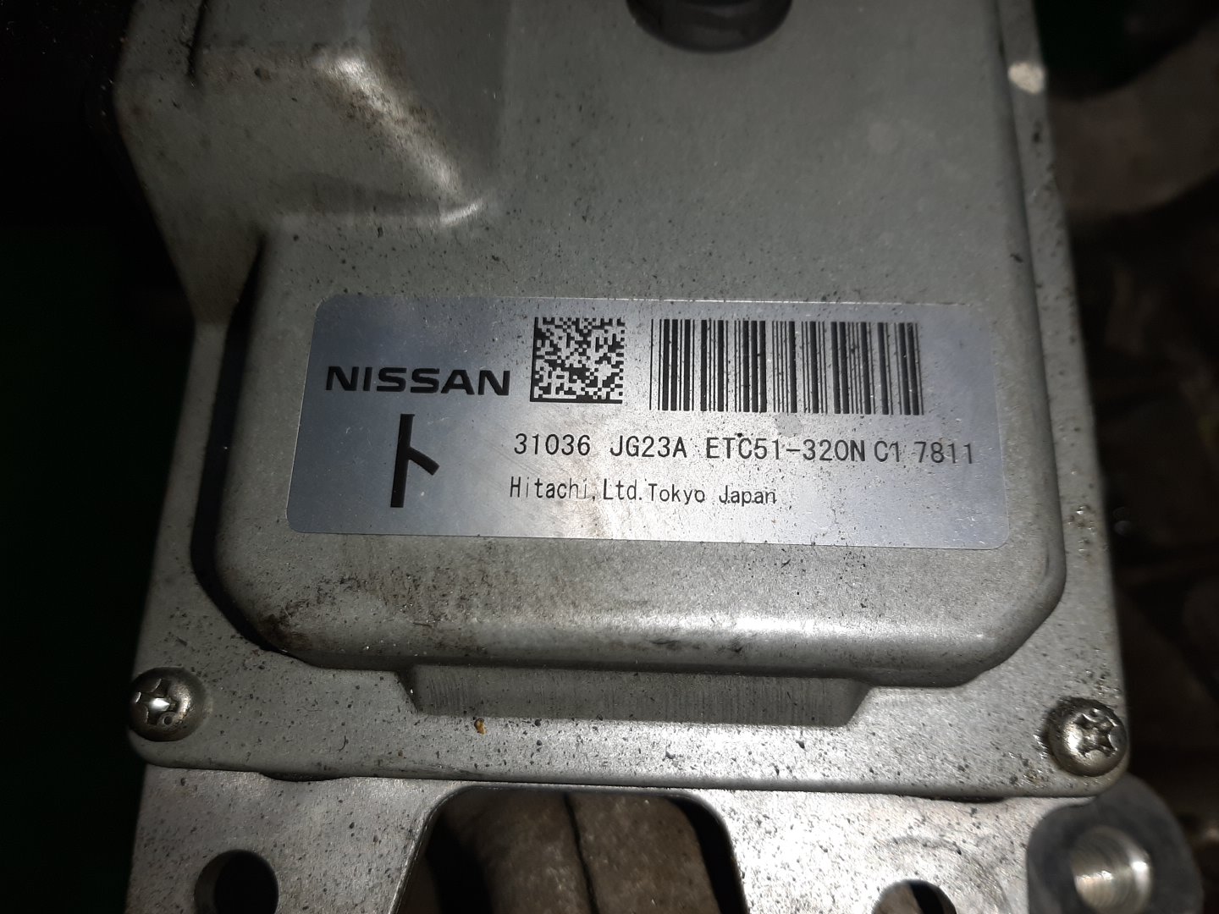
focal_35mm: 26
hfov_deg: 67.3
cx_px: 610
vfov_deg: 53.1
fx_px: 916
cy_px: 457
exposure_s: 1/161
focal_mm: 3.93
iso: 40
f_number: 1.7
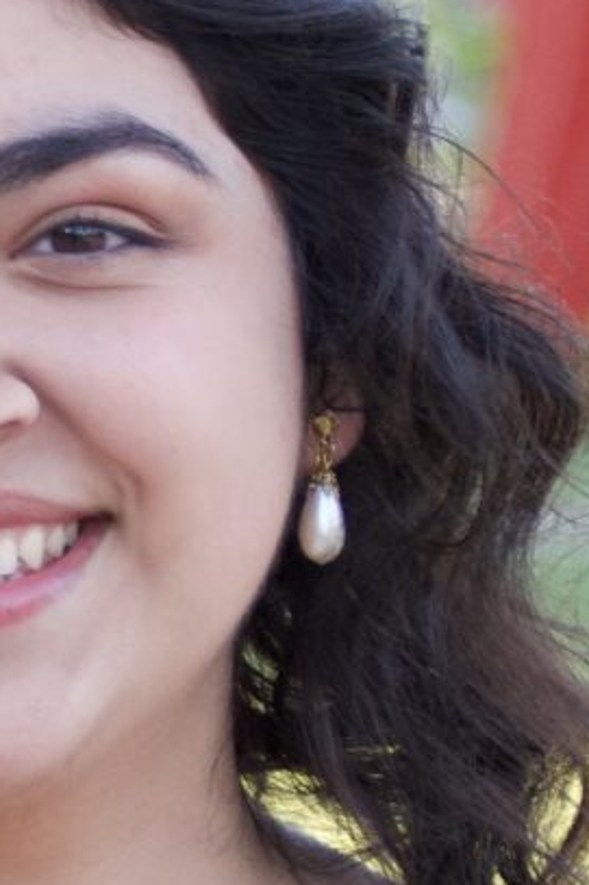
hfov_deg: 1.9
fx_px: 18077
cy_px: 1102
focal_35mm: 736
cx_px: -375
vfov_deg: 2.8
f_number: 5.3
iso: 400
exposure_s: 1/100
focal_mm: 78
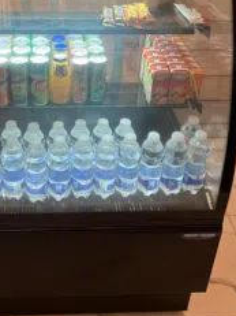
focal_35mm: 45
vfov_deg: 40.2
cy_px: 59
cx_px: 61
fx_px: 409
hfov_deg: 31.6
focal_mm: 5.7
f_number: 1.5
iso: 160
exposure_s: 1/50
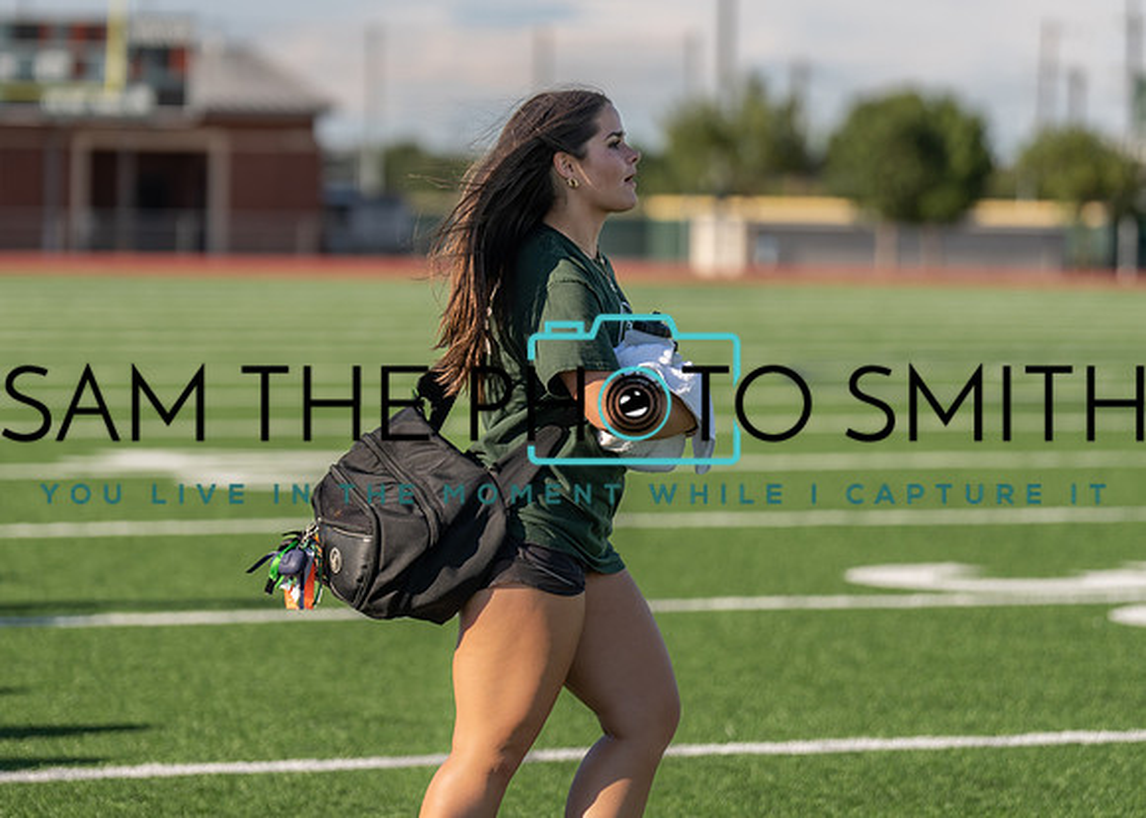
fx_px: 5606
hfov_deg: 11.7
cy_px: 334
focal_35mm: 172
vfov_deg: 8.3
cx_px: 541
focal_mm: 129
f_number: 2.8
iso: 100
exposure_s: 1/2500
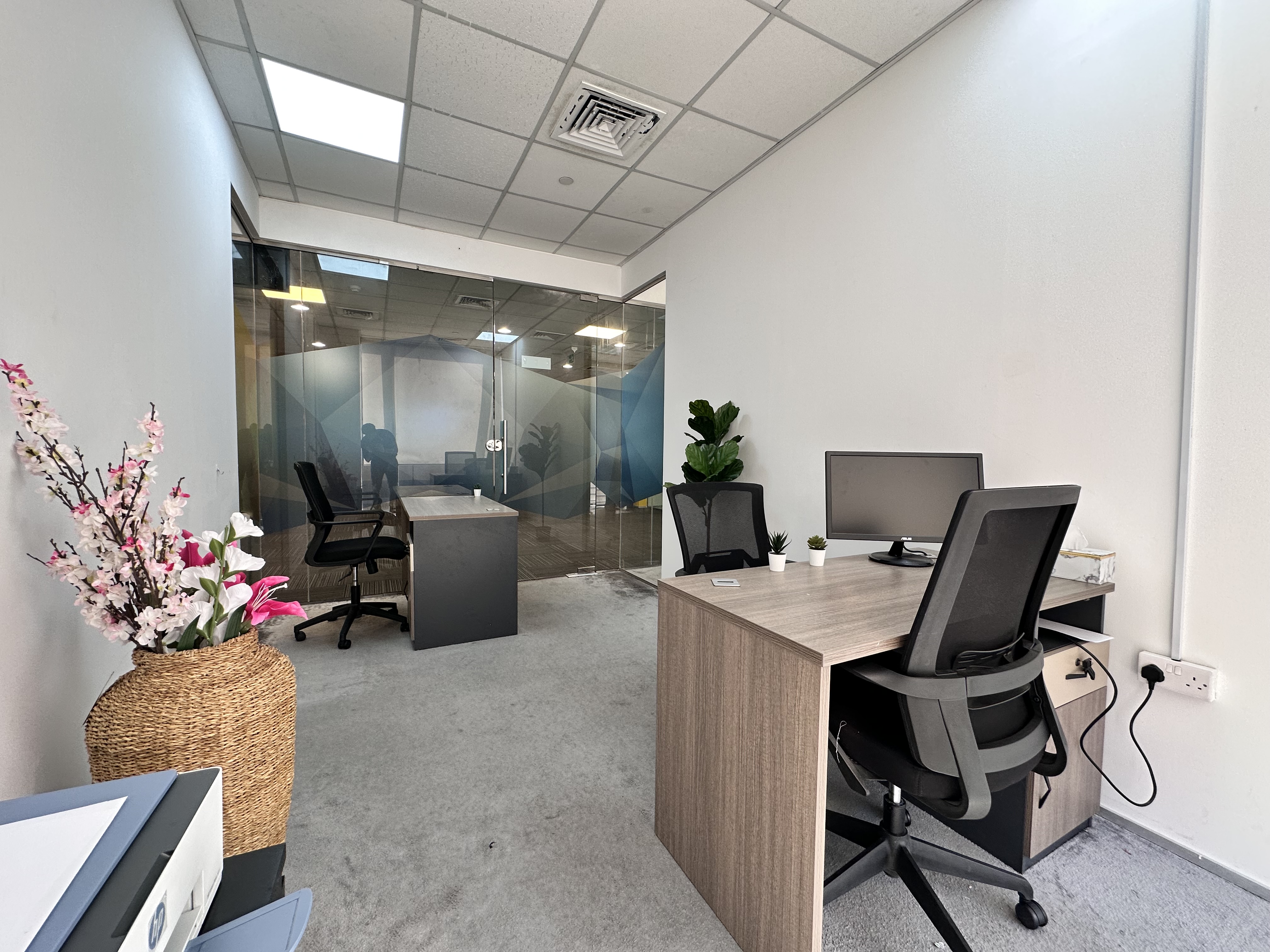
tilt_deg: -3.3
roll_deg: -1.0
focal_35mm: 14
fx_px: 514
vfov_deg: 85.7
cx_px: 635
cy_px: 476
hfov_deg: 102.1
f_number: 2.2
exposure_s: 1/100
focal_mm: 2.22
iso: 100
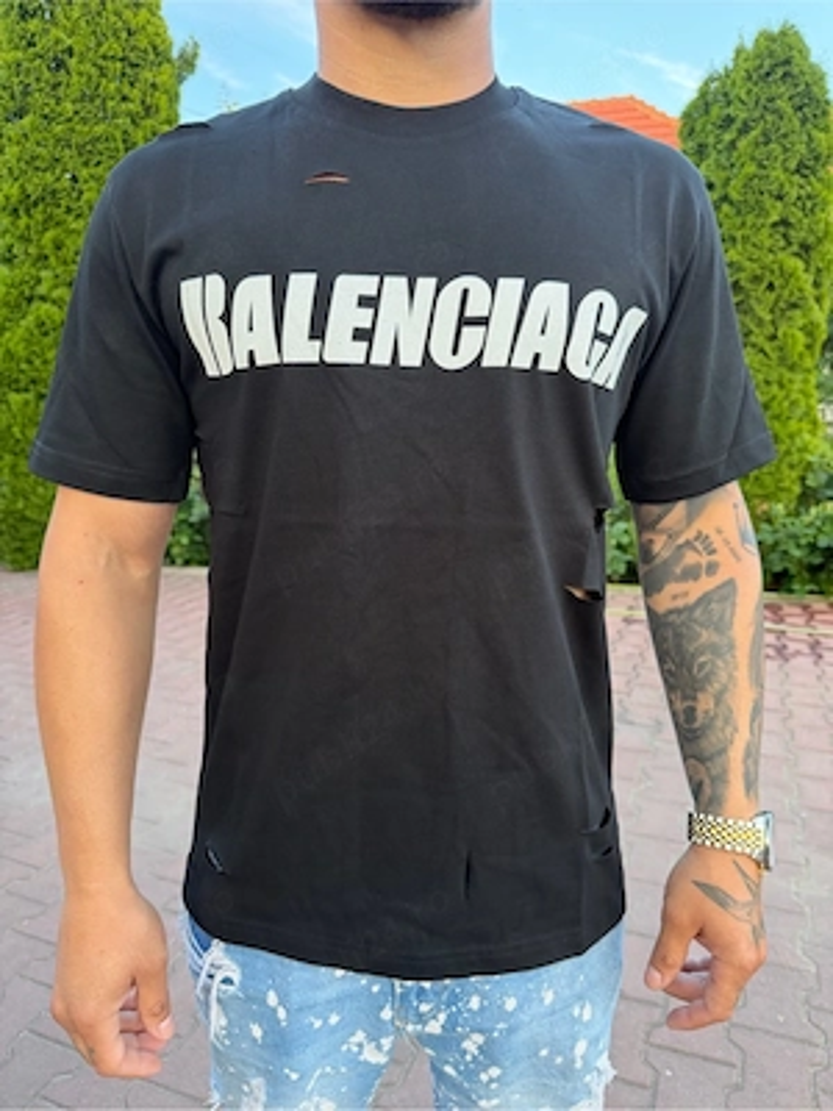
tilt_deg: -15.1
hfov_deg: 56.8
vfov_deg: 71.6
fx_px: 770
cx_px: 416
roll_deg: -1.0
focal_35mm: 24
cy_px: 556
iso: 160
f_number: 1.78
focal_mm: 6.76
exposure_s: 1/121
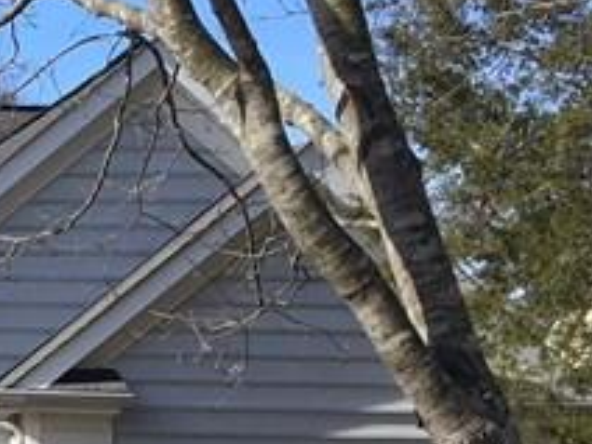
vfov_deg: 10.4
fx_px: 2394
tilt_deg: +1.2
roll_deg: -1.5
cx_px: -388
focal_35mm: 140
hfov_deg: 13.1
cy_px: 547
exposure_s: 1/827
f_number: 2.2
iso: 25
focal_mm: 4.15
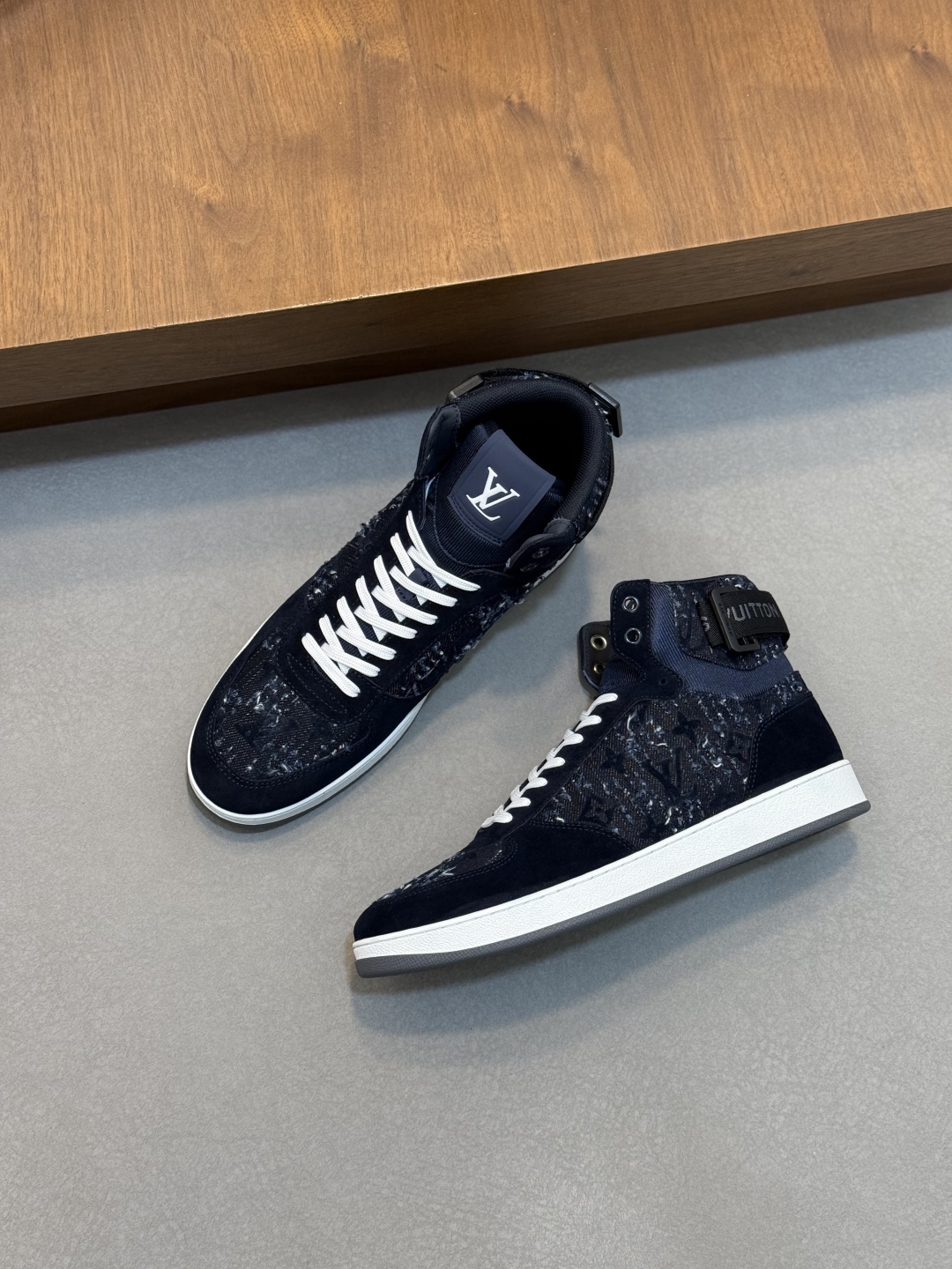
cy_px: 634
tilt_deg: -71.3
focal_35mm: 48
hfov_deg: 30.3
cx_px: 476
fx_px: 1760
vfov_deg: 39.7
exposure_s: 1/100
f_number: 1.78
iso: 125
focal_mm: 6.76
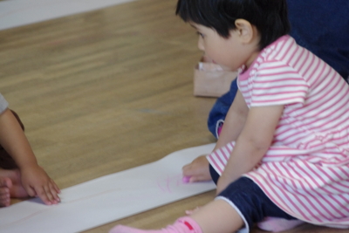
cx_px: 174
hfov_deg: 8.1
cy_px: 116
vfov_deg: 5.4
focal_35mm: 255
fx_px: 2473
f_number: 7.1
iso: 3200
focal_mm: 170
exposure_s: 1/80
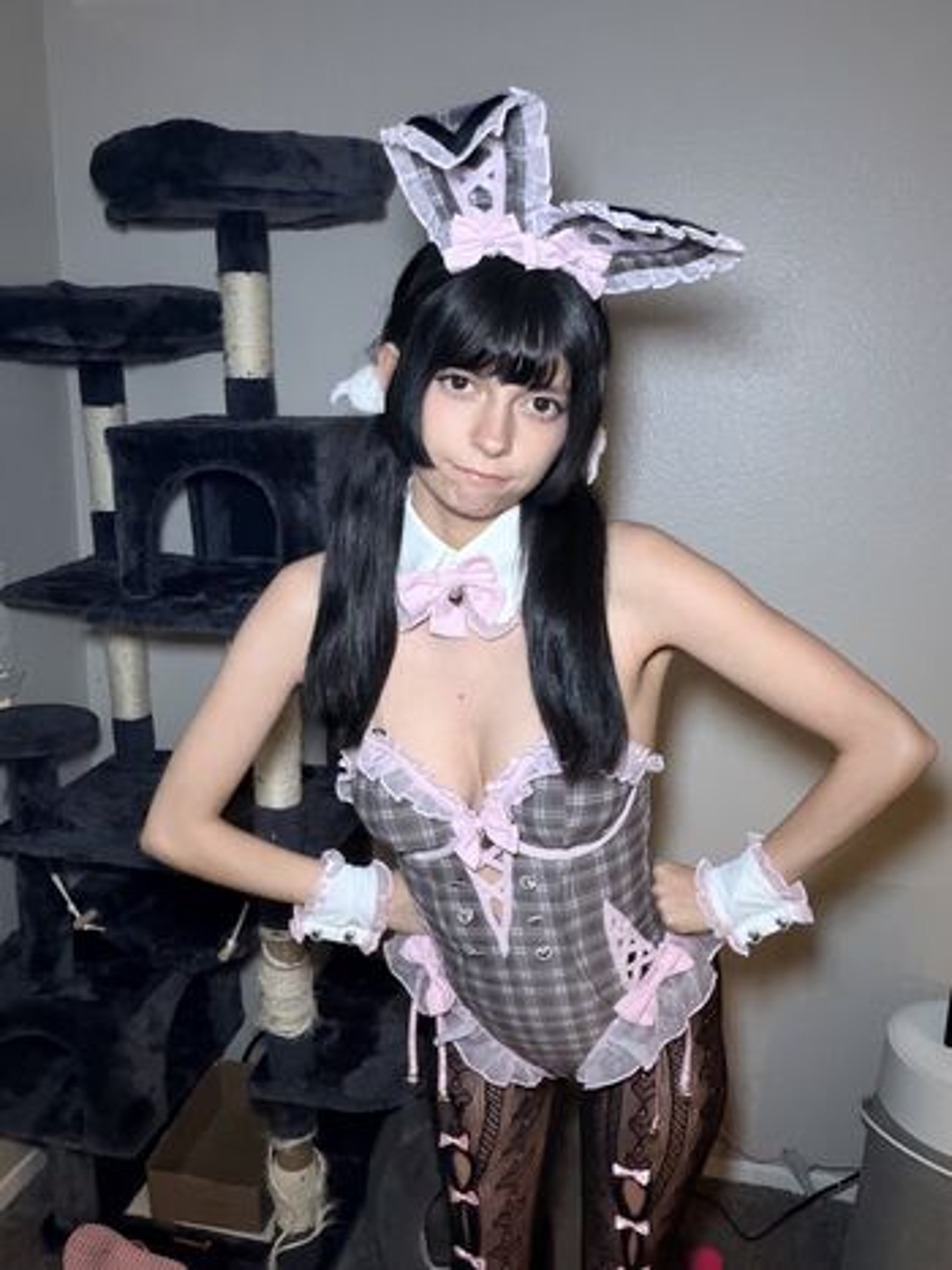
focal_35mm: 30
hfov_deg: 46.8
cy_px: 635
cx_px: 476
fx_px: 1101
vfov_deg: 60.0
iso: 640
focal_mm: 2.71
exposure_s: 1/24
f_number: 1.9
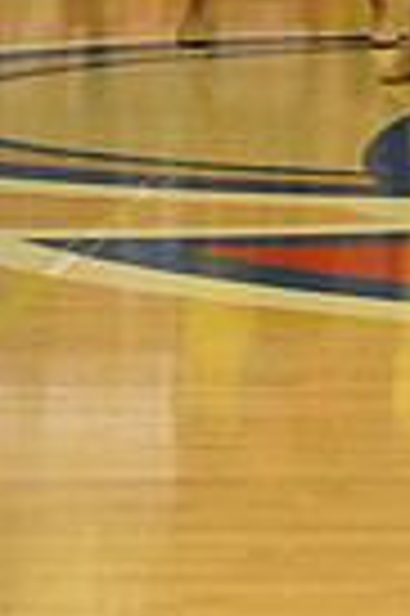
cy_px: -151
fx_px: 4778
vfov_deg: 7.3
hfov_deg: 4.7
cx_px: 1230
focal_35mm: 279
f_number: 2.8
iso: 6400
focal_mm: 66
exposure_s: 1/1000
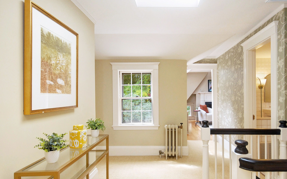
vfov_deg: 52.0
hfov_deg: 74.9
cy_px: 106
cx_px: 181
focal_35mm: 23
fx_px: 183
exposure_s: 1/60
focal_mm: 11.5
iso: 500
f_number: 5
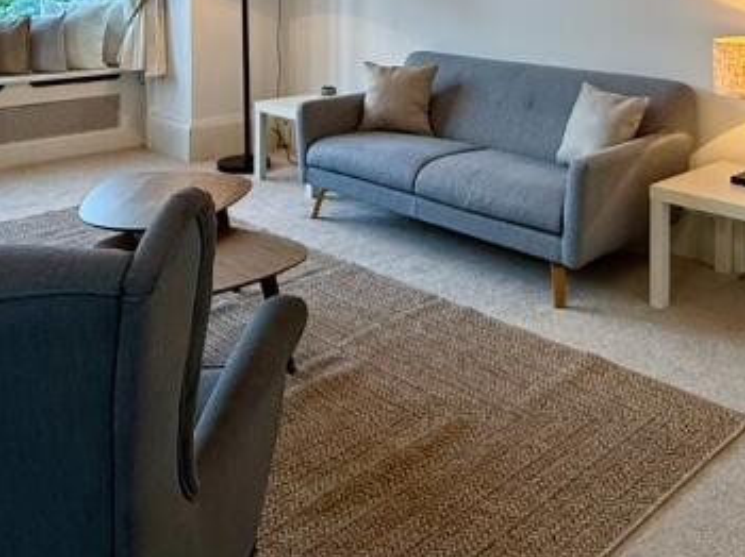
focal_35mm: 41
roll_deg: -0.4
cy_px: -51
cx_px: 424
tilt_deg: +0.7
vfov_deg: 31.3
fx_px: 882
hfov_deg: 45.7
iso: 160
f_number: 2.2
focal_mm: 2.22
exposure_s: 1/100
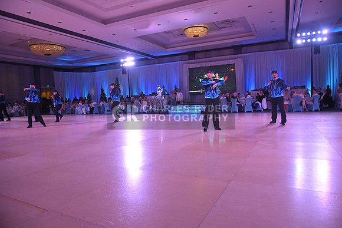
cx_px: 171
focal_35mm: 24
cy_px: 114
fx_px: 228
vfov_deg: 53.2
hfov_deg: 73.7
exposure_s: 1/400
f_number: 5
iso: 2200
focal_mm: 24
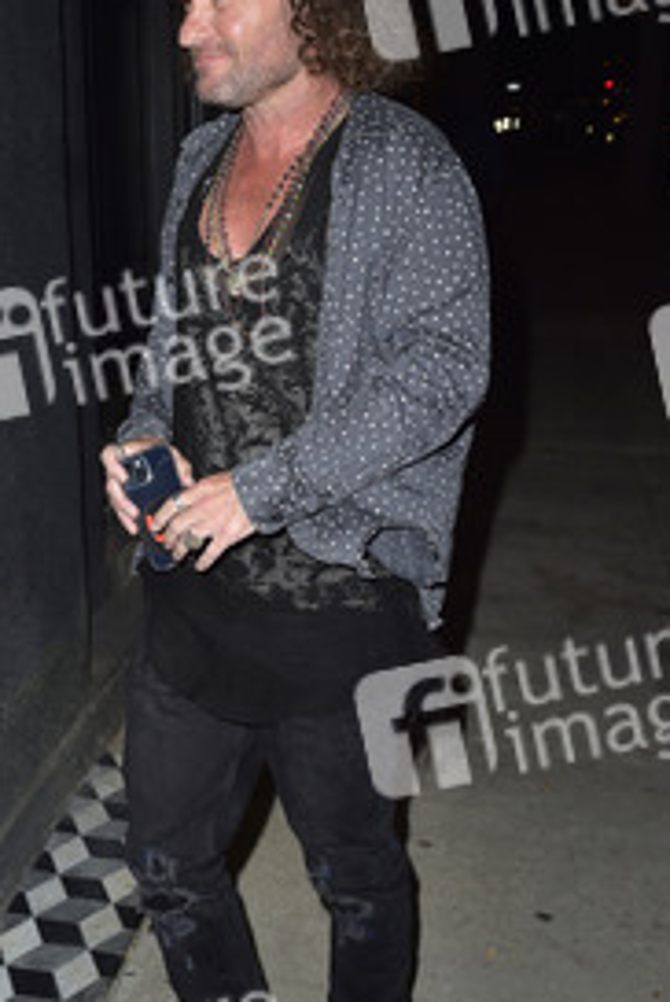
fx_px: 1392
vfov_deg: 39.5
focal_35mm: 50
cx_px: 212
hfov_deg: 26.9
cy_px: 527
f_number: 6.3
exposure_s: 1/250
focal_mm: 34
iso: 400
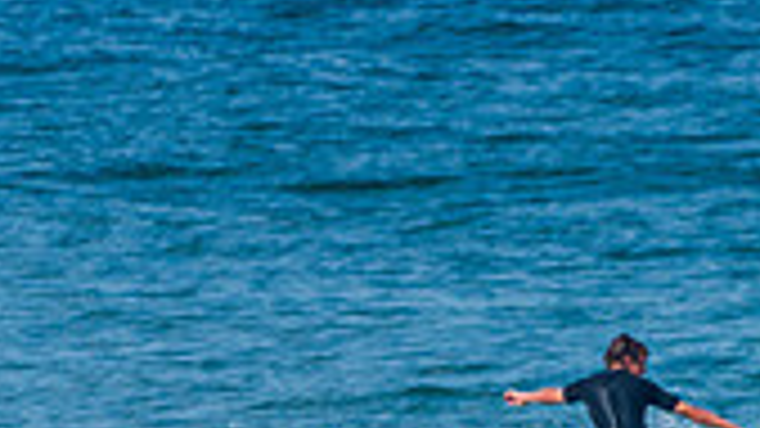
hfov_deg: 1.2
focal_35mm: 1794
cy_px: 570
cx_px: 535
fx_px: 36147
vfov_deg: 0.7
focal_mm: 500
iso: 125
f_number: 5.6
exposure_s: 1/2000
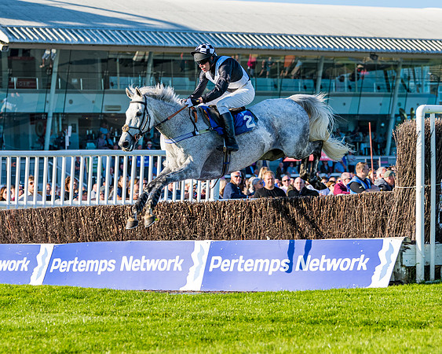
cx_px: 208
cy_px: 156
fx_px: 2150
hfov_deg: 11.7
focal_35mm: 164
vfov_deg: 9.4
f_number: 4
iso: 200
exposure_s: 1/1250
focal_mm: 98
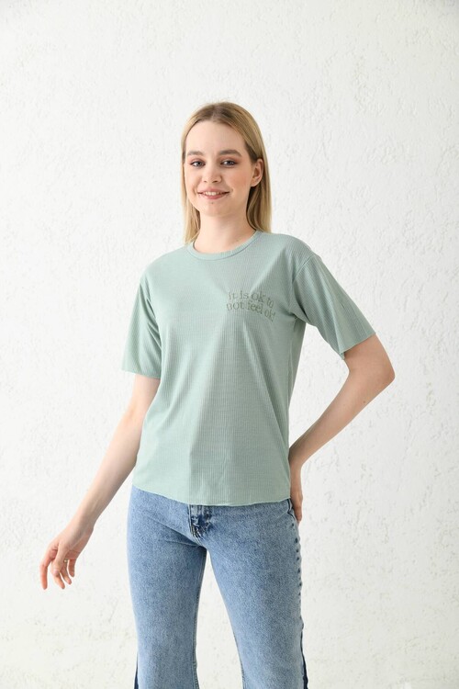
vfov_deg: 41.1
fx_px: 918
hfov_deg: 28.1
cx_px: 230
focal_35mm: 48
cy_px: 344
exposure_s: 1/160
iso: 100
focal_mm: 48
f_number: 5.6
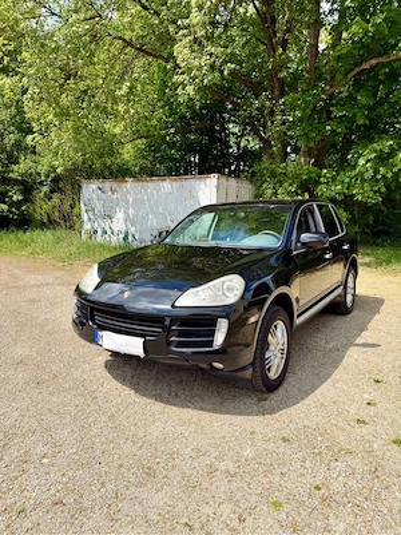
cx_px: 200
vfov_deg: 71.6
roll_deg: -1.0
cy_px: 268
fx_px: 371
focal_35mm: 24
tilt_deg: -9.5
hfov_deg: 56.8
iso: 80
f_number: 1.78
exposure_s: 1/4673
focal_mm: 6.76
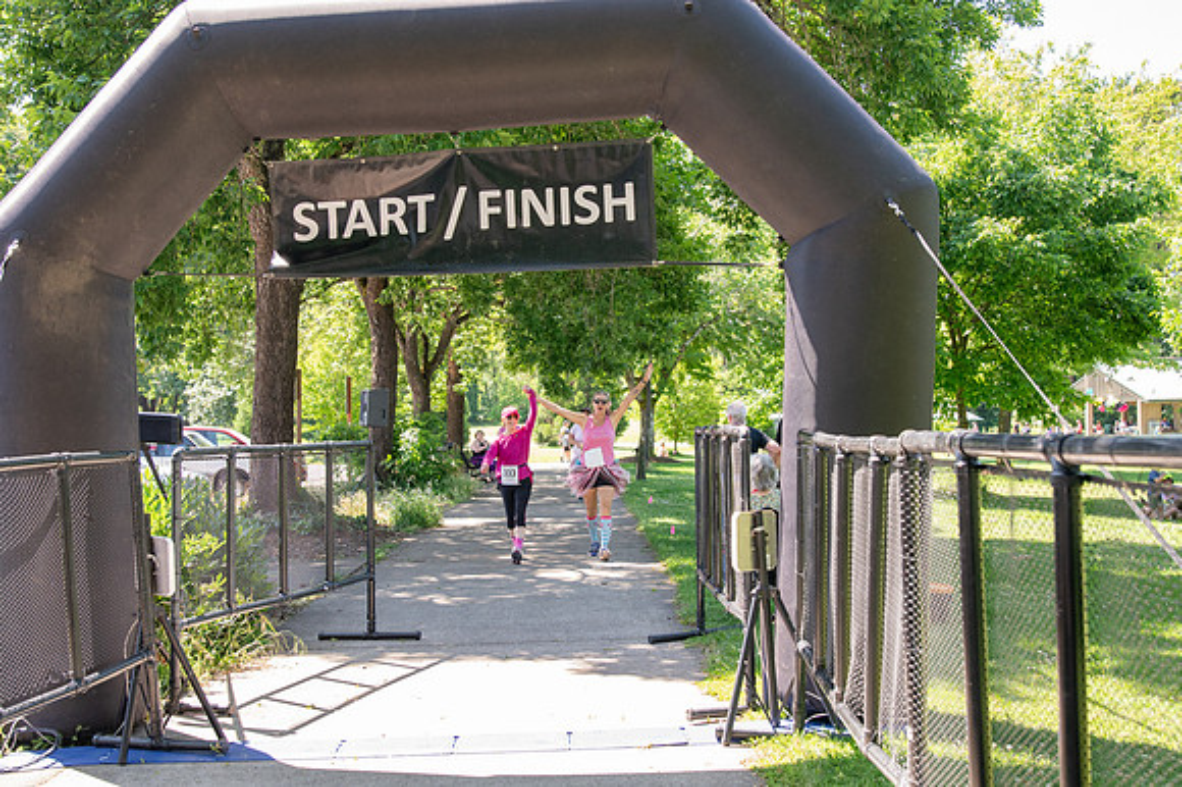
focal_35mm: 45
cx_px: 591
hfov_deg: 43.6
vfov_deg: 29.8
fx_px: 1477
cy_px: 394
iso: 500
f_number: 4
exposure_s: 1/400
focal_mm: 30
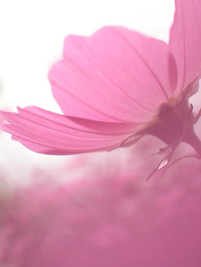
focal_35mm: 85
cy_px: 134
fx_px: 658
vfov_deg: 23.0
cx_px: 100
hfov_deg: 17.4
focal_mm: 21.4
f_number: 4.8
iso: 100
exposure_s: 1/502
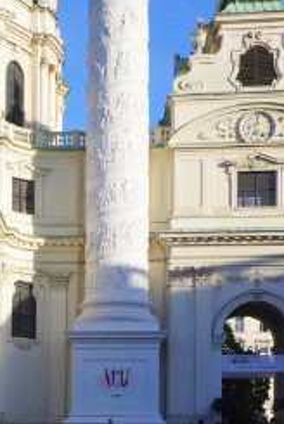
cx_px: -118
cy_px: 429
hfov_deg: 14.7
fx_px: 1038
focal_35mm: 88
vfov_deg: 22.2
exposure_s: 1/160
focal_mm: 16
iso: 100
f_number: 10
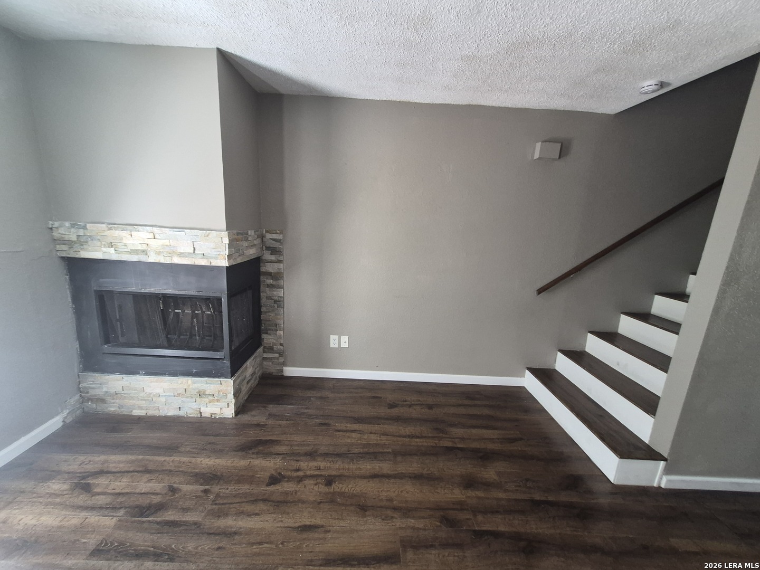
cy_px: 285
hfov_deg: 106.2
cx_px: 380
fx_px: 285
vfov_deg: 89.9
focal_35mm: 13
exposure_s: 1/60
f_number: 2.2
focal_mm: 1.74
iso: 250
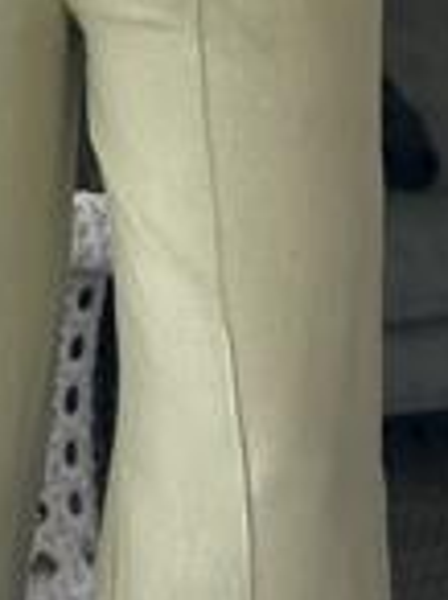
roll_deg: -1.1
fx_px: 2959
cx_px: 25
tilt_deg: -11.0
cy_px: 432
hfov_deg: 8.6
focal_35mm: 171
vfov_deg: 11.6
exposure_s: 1/467
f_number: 1.78
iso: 80
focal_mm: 6.86
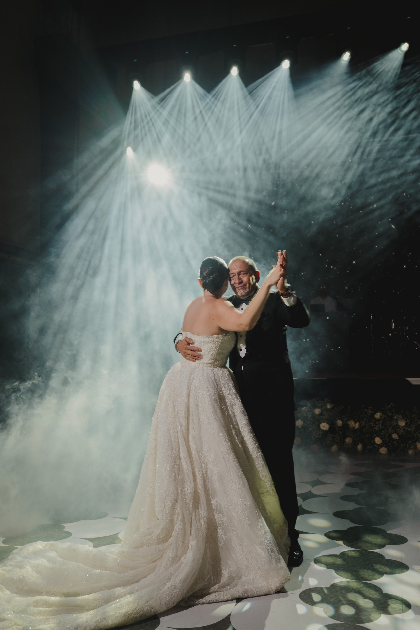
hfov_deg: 37.9
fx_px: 612
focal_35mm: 35
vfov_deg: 54.4
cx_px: 210
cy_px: 315
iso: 500
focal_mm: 35
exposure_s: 1/160
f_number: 4.5
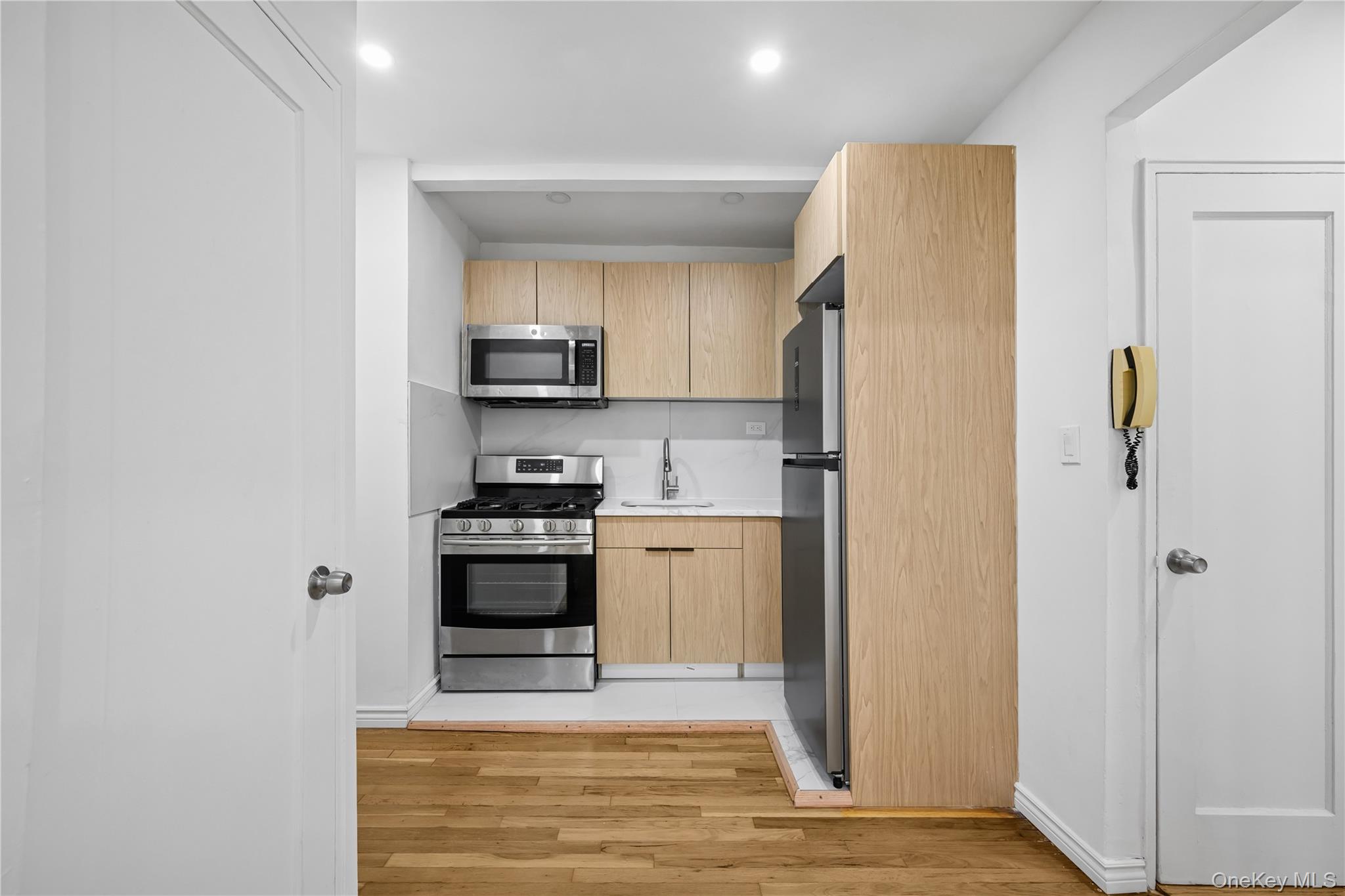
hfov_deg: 104.3
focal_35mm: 14
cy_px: 448
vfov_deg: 81.2
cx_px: 672
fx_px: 523
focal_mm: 14
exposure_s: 1/2.5
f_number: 9
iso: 250
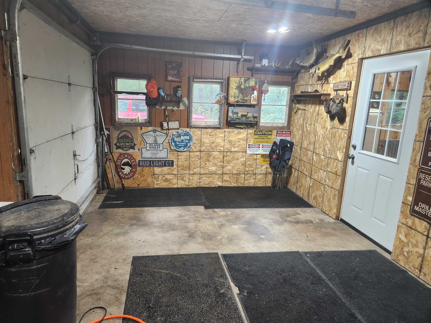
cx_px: 216
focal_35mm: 23
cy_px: 162
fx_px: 286
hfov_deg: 73.9
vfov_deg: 58.9
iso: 160
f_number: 1.8
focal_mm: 5.4
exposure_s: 1/120
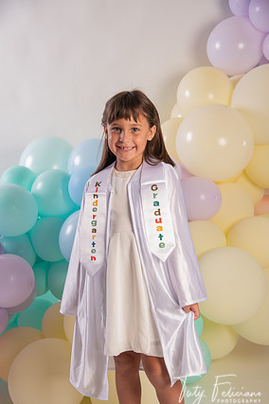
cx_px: 134
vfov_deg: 34.5
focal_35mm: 58
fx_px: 651
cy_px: 210
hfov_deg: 23.3
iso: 50
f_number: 5
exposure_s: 1/100
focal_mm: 55
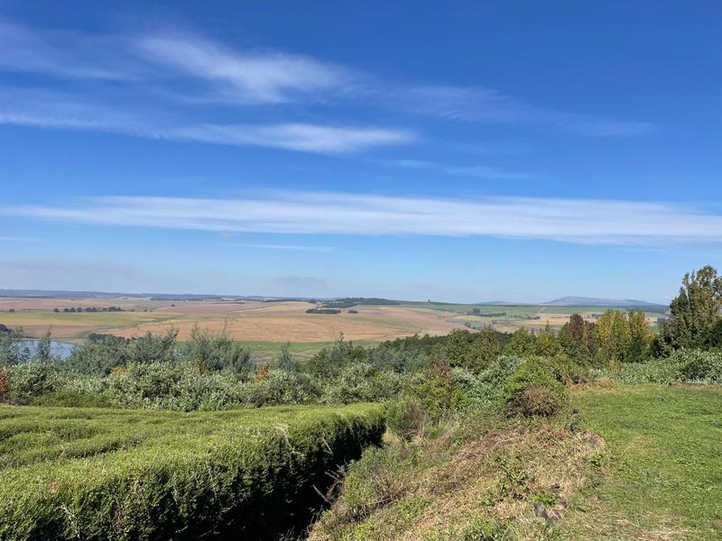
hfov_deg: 67.3
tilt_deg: +3.7
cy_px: 270
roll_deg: -1.8
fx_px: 542
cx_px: 361
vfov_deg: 53.1
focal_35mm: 26
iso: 32
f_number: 1.6
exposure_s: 1/4000
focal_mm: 4.2
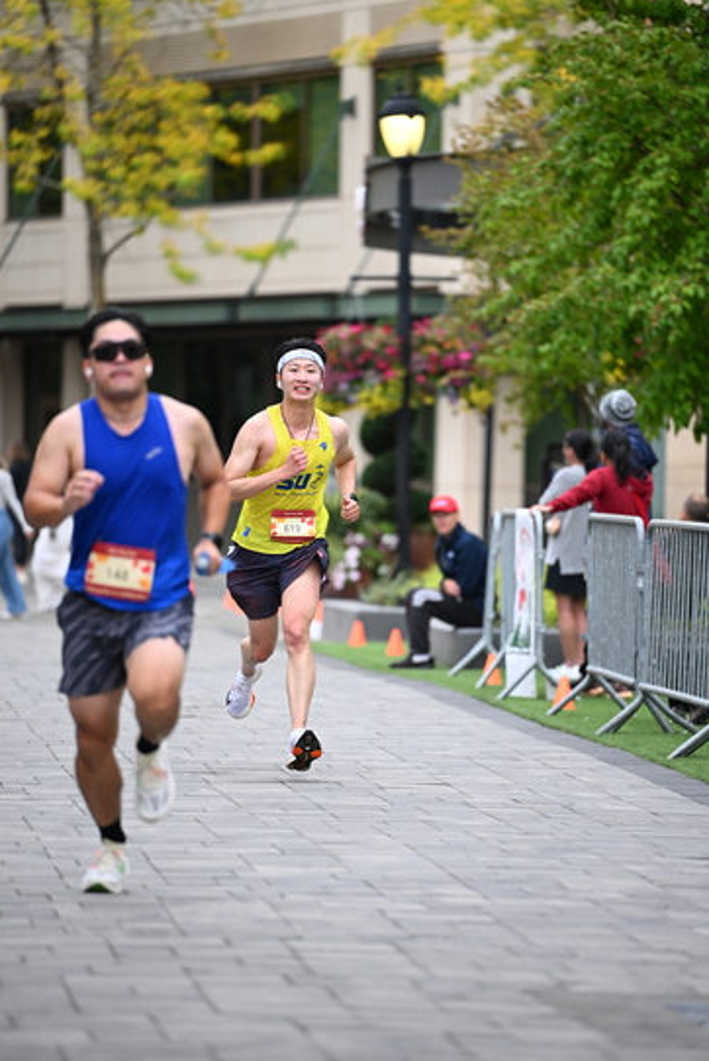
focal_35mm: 203
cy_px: 534
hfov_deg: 6.8
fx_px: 5989
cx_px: 355
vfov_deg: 10.1
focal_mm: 200
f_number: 2.8
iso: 1000
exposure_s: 1/1600
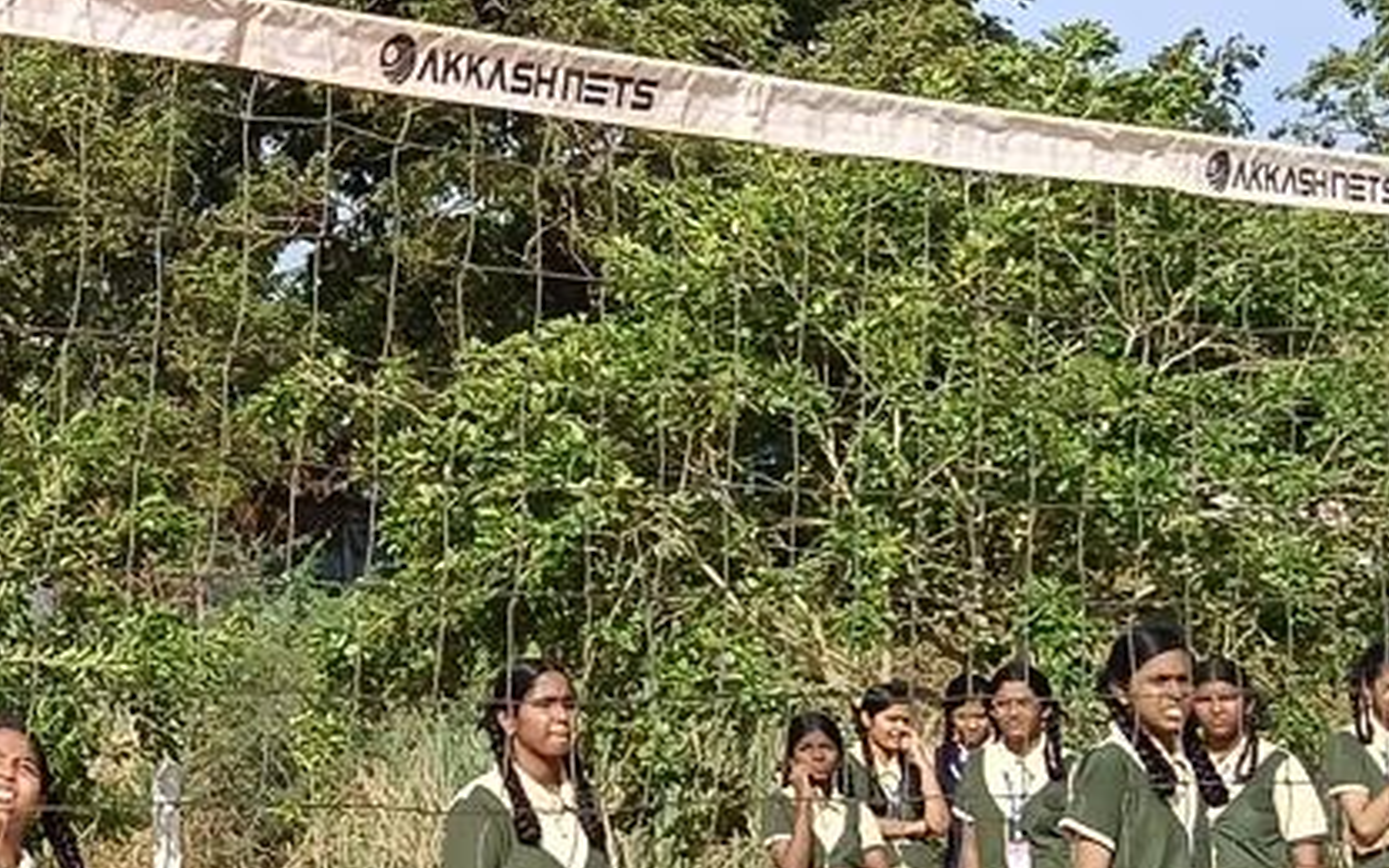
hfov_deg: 18.5
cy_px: 90
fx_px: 4050
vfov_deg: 12.1
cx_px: -274
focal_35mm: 107
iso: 64
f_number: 1.8
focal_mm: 3.98
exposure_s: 1/535
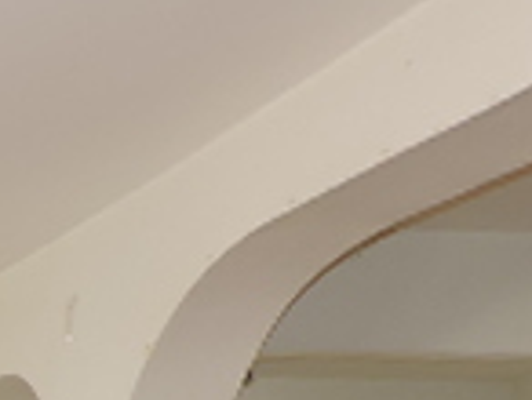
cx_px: -510
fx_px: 1616
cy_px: 771
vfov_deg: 12.6
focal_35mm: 105
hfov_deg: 15.3
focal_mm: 4.3
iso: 110
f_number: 3
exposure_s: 1/40
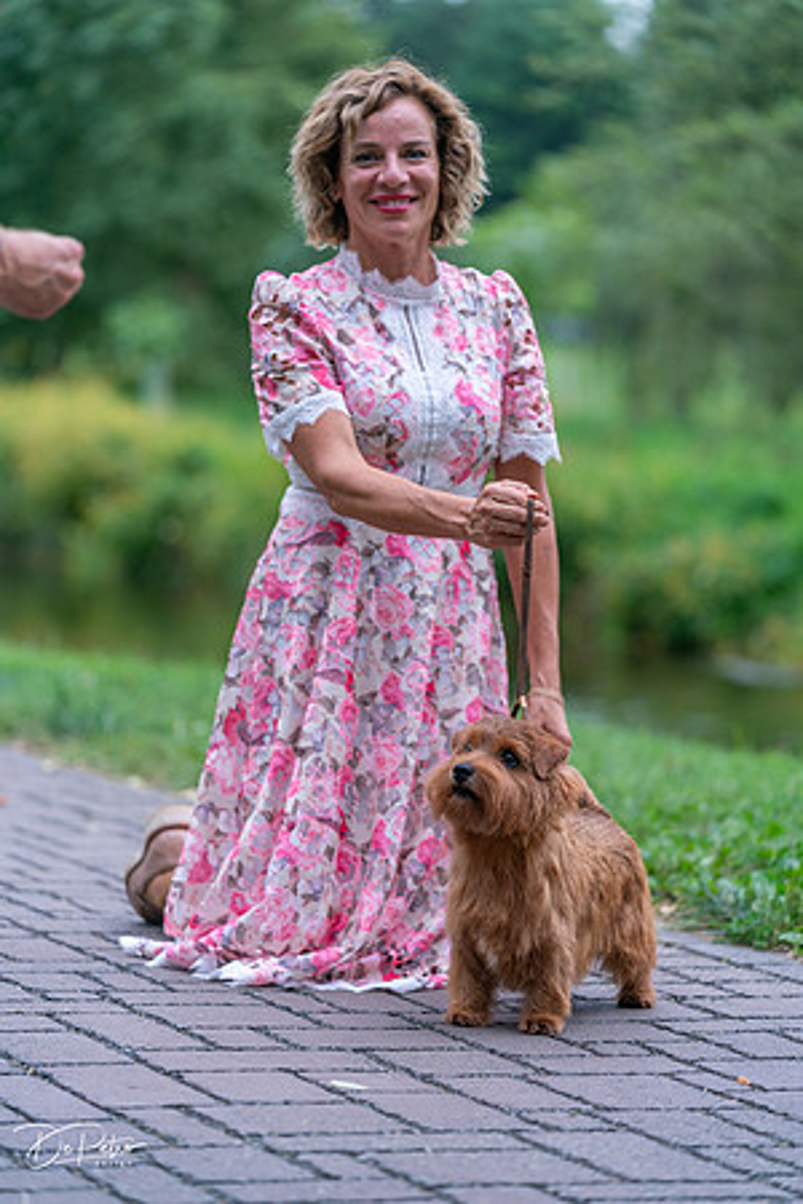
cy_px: 602
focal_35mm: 119
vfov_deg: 17.2
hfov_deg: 11.5
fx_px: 3981
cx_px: 402
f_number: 2.8
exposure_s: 1/125
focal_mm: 119
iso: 320
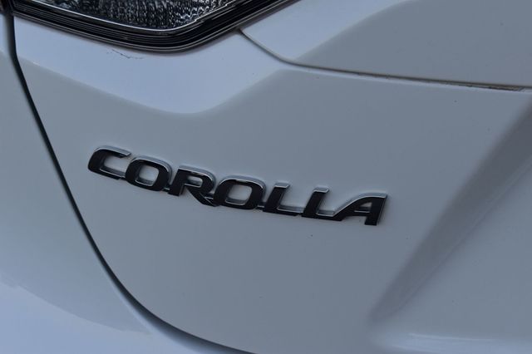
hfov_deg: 24.6
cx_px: 266
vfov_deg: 16.5
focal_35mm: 82
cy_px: 177
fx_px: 1218
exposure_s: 1/100
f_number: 9
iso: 400
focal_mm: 55
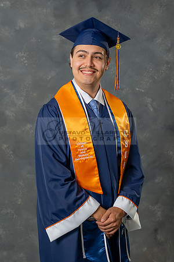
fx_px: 604
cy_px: 134
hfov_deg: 16.4
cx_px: 85
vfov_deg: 24.4
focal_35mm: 83
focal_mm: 54
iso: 200
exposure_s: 1/200
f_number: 3.5
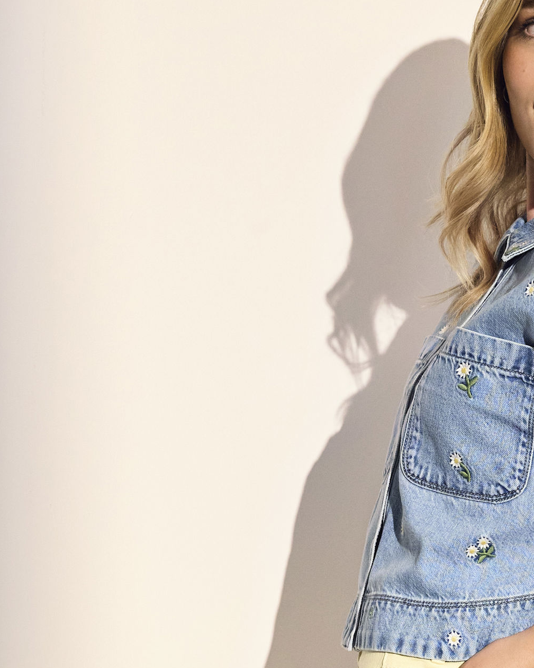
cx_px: 554
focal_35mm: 144
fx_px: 2844
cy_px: 819
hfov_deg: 10.6
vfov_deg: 13.0
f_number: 6.3
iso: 2000
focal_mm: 46
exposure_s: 1/500
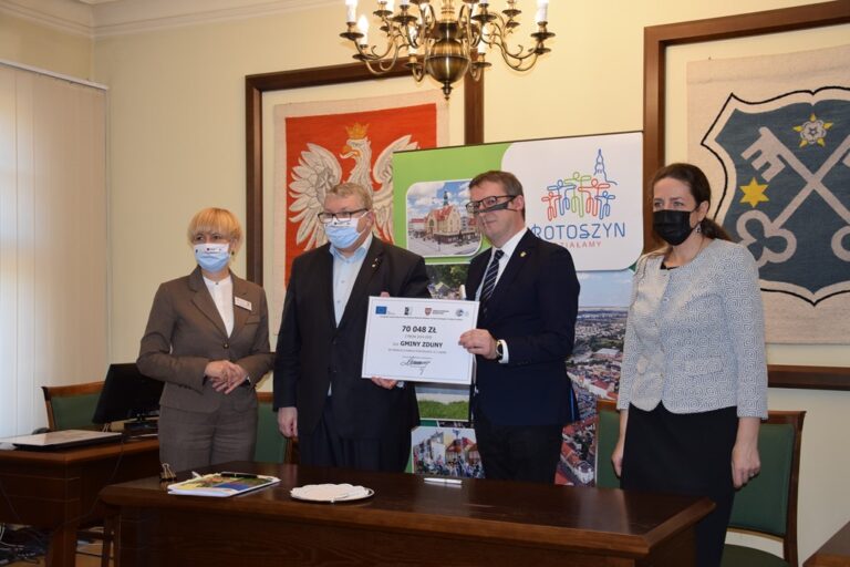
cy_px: 284
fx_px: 1062
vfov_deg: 29.9
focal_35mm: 45
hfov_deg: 43.6
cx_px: 425
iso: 800
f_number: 4.2
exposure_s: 1/80
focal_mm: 30
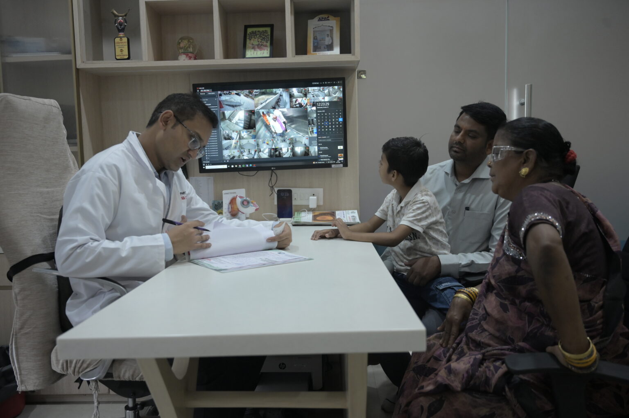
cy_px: 209
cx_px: 314
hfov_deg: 61.1
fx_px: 533
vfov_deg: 42.9
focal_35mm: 30
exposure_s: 1/200
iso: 2500
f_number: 4
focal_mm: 30.5
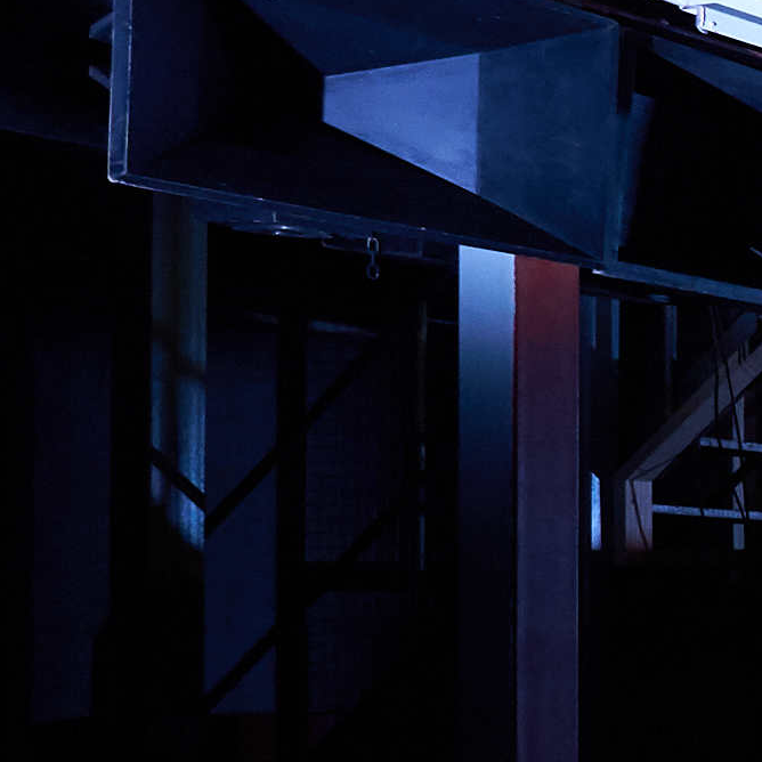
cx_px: 2325
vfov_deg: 21.1
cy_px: 634
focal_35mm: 81
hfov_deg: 11.3
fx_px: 2017
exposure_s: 1/40
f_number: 4.5
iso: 1600
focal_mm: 15
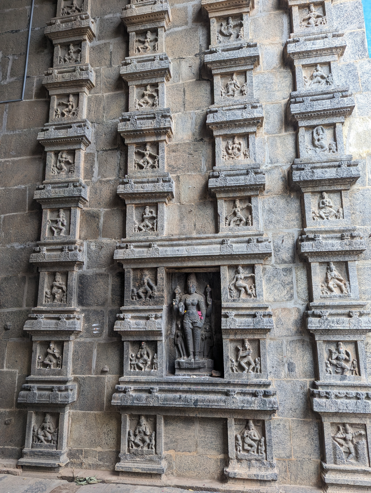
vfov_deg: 71.5
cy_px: 246
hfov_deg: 56.9
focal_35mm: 24
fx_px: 342
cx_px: 186
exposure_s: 1/100
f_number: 1.85
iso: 45
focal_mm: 6.81
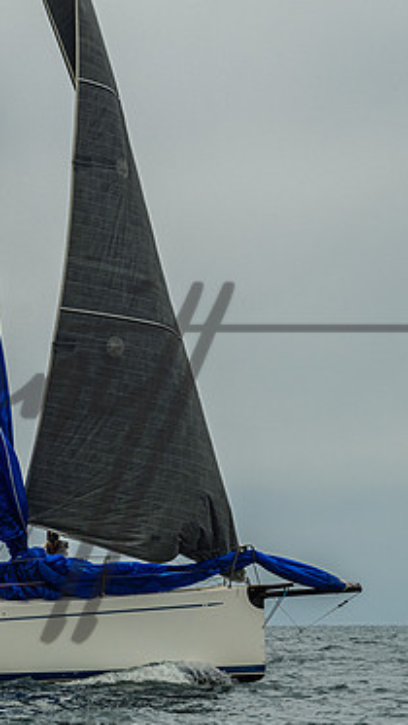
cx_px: -57
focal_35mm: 212
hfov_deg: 5.7
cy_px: 420
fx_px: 4075
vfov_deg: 10.2
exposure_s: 1/1600
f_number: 6.3
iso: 400
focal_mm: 110
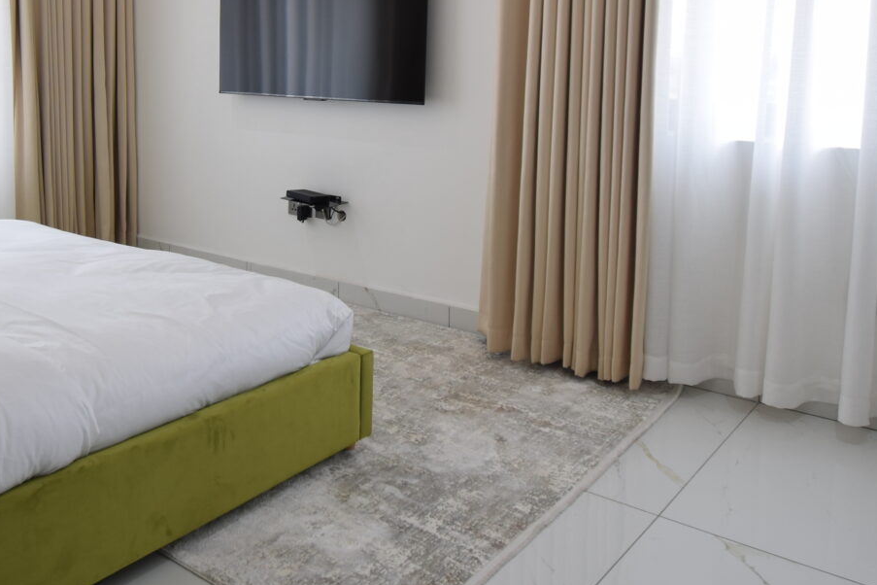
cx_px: 316
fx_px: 828
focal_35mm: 34
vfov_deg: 38.0
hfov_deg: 55.0
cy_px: 155
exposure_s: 1/30
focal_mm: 10
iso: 100
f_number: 4.5
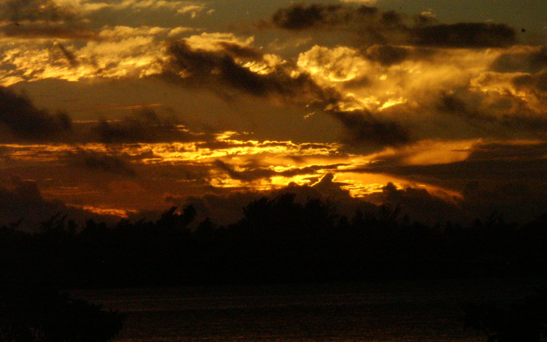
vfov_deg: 4.8
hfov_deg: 7.7
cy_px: 134
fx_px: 4070
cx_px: 301
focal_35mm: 273
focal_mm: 150
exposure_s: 1/300
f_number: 36
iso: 3200
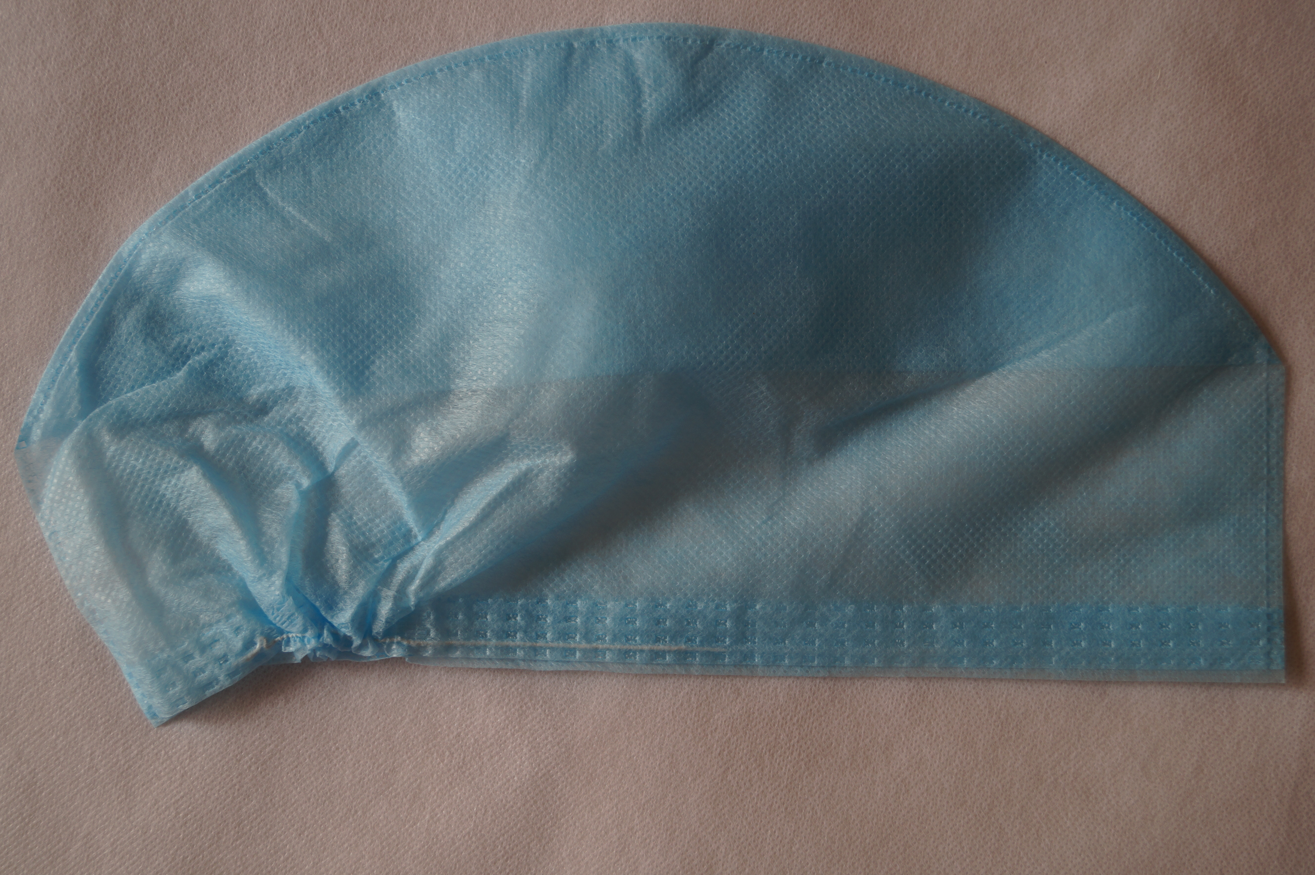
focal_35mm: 46
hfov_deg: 42.8
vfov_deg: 29.2
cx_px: 672
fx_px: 1679
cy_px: 437
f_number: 4.5
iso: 100
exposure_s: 1/160
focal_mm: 30
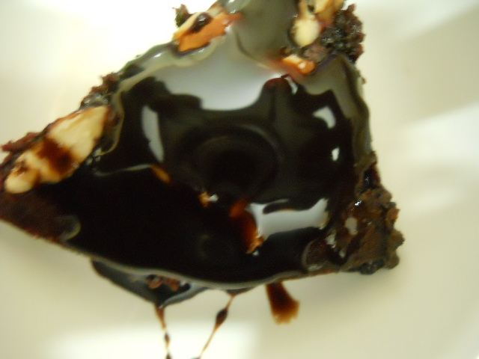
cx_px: 240
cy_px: 180
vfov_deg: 35.1
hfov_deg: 45.8
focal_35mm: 41
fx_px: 567
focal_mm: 6.72
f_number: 3.1
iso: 800
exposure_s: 1/3
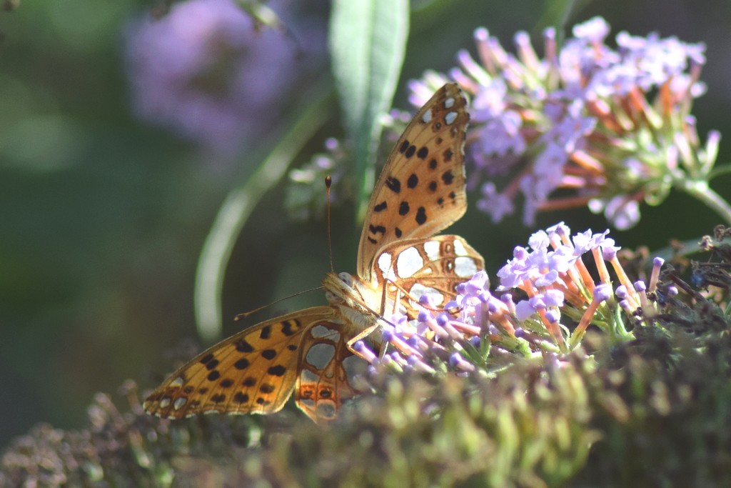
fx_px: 8529
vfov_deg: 3.3
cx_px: 366
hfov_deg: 4.9
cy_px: 244
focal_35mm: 420
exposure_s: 1/500
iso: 800
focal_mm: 280
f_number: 11
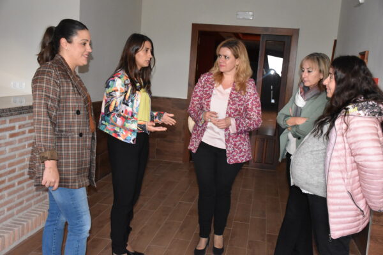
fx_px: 383
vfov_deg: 36.9
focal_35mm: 36
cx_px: 192
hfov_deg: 53.1
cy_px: 128
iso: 4500
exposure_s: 1/60
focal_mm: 24
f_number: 3.8
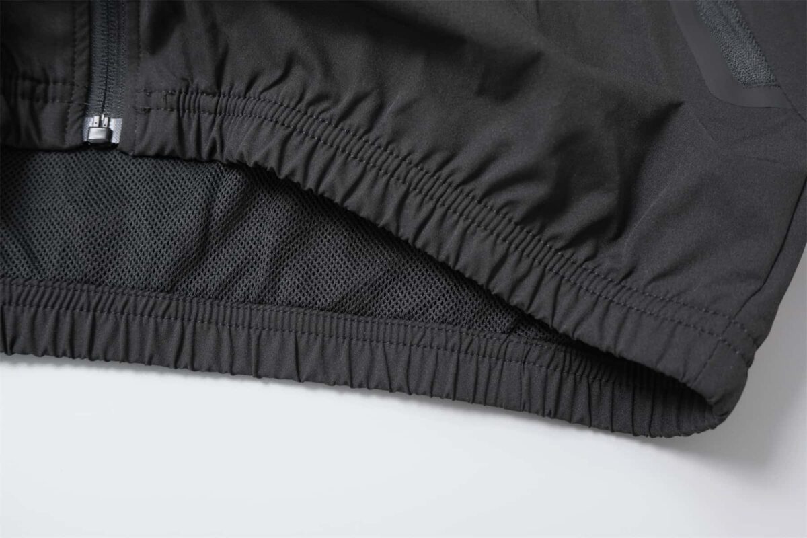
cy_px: 269
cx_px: 404
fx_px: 785
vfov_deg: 37.9
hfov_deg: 54.4
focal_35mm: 35
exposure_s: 1/15
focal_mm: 23.5
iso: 500
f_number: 4.4
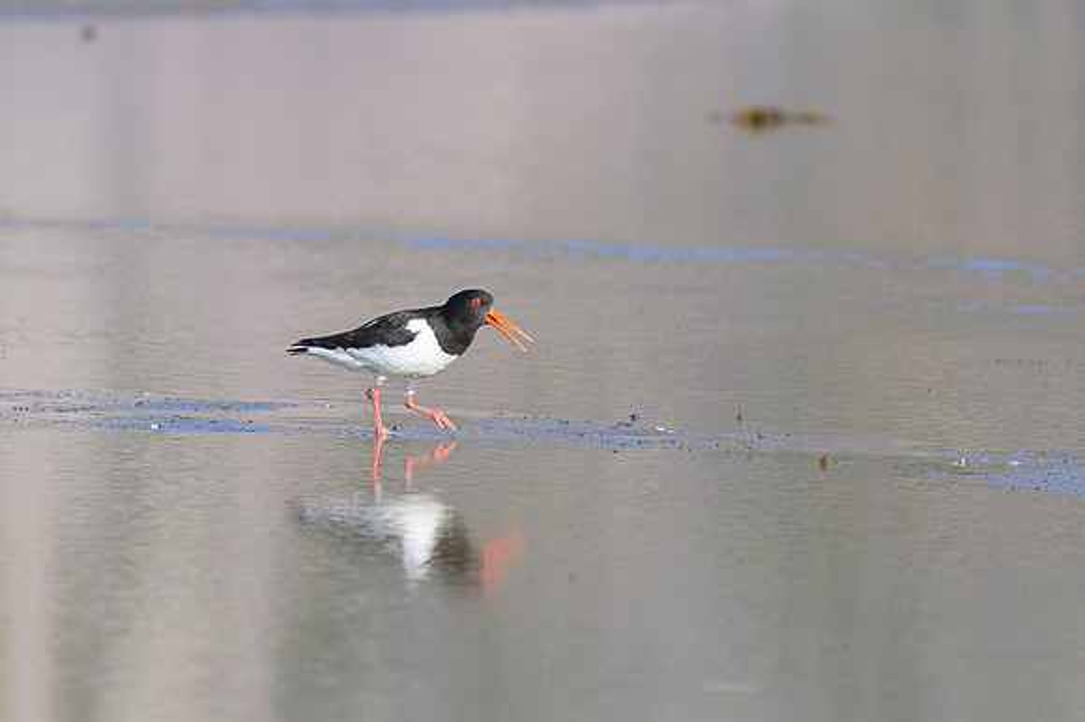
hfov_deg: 4.1
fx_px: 15060
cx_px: 542
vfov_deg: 2.7
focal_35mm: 500
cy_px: 361
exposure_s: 1/1600
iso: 800
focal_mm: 500
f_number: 9
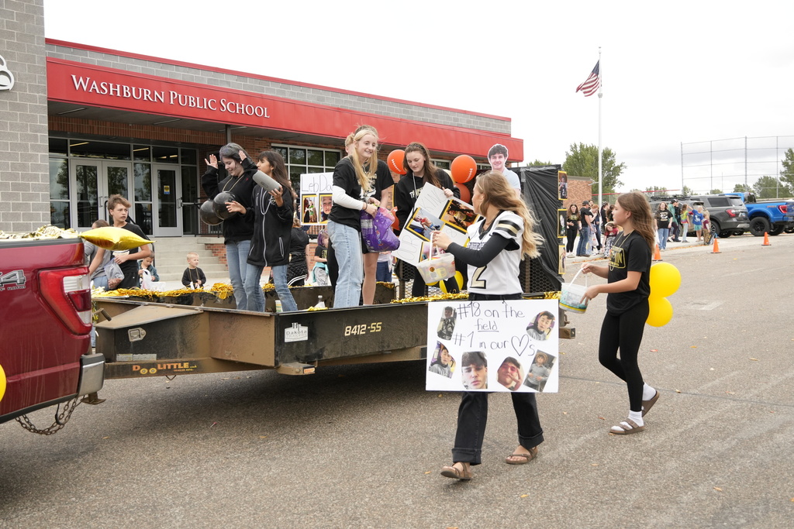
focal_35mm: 39
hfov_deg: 49.5
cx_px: 397
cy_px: 264
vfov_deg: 34.2
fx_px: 860
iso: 1000
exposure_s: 1/2000
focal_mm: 26
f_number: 4.5
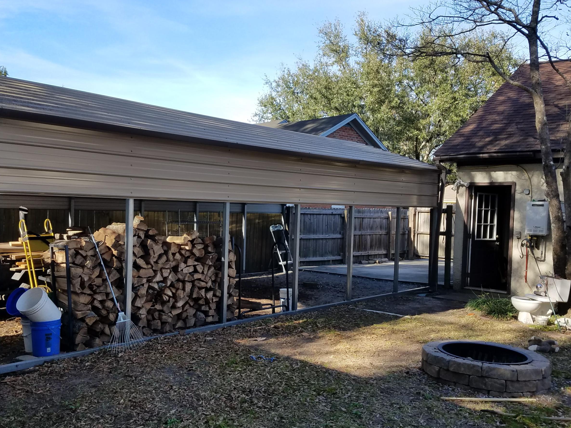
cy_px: 221
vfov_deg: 42.9
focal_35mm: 33
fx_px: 544
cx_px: 246
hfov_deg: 55.2
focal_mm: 4.2
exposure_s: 1/990
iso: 50
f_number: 1.7
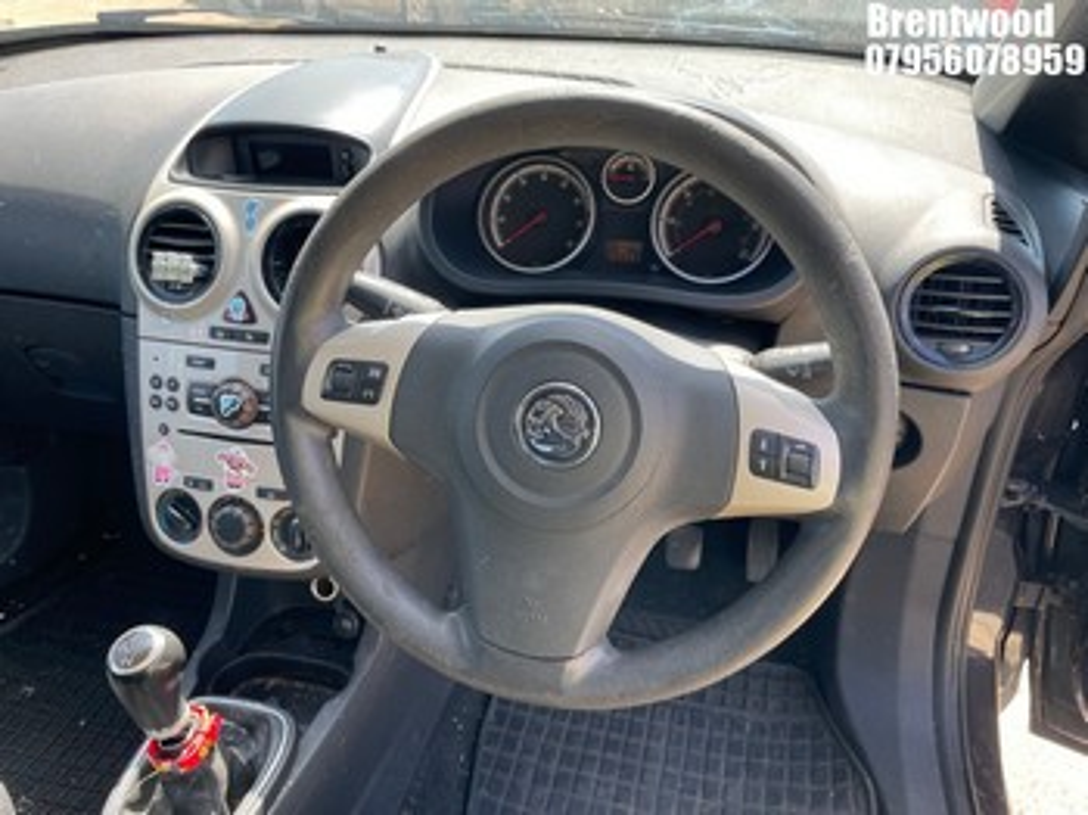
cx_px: 544
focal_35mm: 26
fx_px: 817
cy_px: 408
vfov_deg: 53.0
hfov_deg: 67.3
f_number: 1.6
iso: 32
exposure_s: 1/231
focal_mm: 4.2
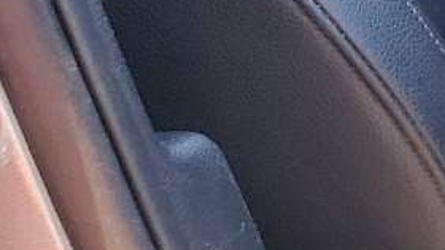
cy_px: -355
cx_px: 1143
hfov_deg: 10.8
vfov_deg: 7.0
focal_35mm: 162
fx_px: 1910
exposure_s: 1/60.2
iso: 62
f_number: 1.5
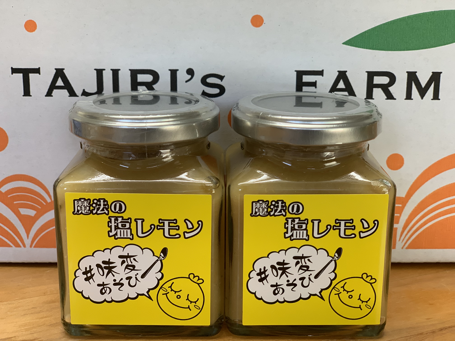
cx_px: 228
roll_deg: -1.5
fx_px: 683
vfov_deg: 28.0
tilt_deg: -15.9
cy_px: 170
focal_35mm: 52
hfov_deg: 36.8
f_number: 2.4
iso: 100
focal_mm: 6
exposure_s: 1/122
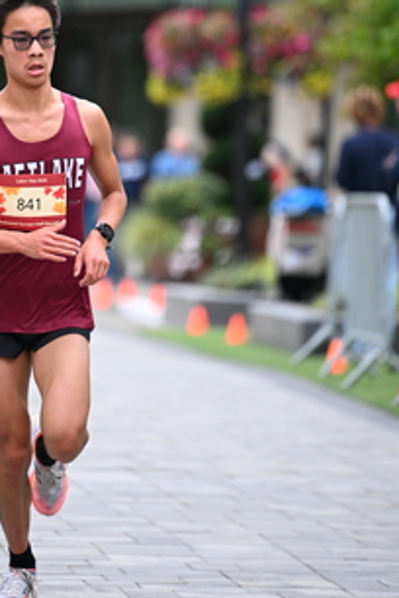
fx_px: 5968
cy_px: 117
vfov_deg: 5.7
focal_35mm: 359
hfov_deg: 3.8
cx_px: 56
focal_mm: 200
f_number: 2.8
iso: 1600
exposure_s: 1/800
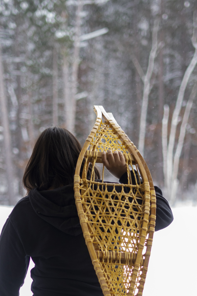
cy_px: 148
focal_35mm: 50
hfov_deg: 27.0
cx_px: 98
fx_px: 410
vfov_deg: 39.6
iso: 800
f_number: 2
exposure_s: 1/1250
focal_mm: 50
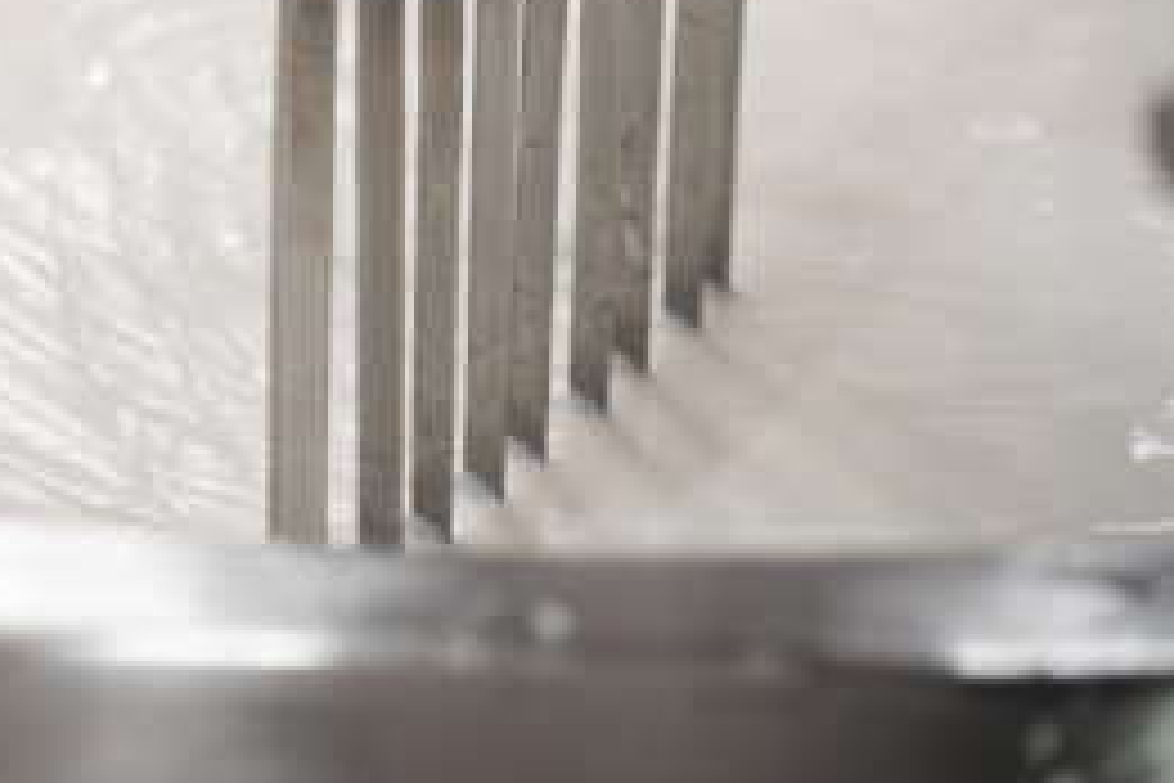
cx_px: 126
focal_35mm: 82
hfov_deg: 24.1
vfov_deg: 16.1
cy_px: -122
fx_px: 2674
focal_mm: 35
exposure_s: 1/125
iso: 320
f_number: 2.5
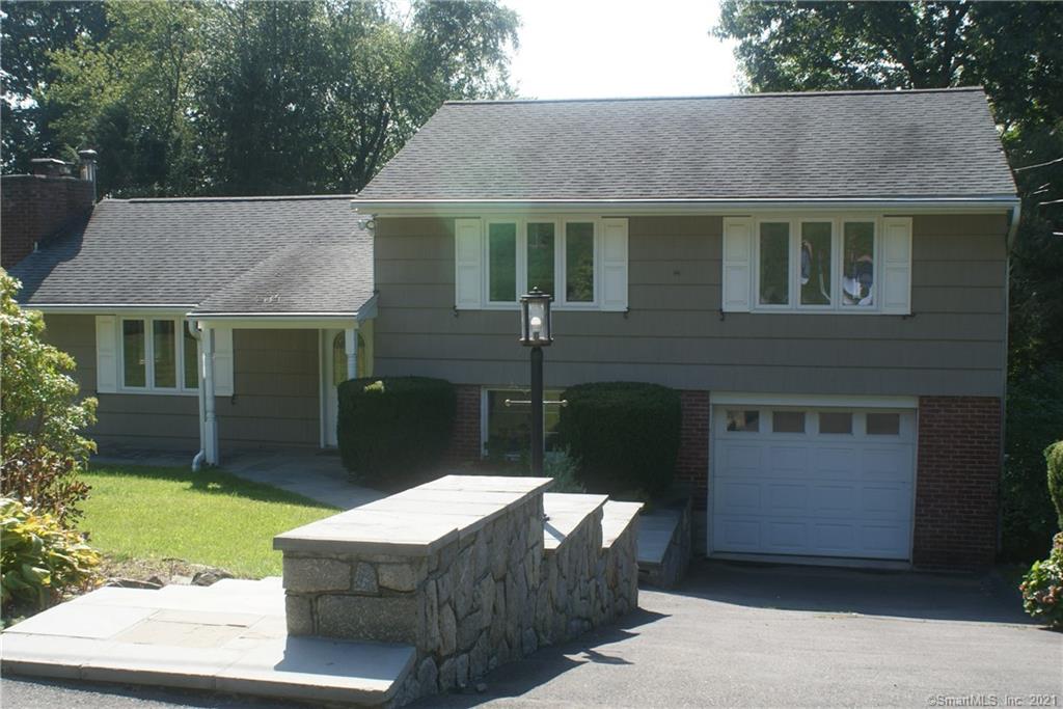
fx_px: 1240
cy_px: 354
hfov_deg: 46.4
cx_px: 532
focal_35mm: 42
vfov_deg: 31.9
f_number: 9
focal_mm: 28
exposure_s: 1/80
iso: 100
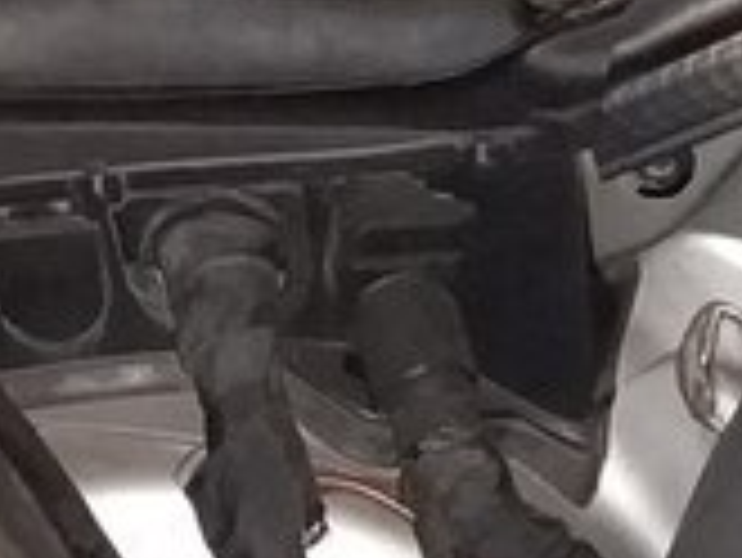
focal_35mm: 124
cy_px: 844
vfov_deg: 11.5
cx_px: 823
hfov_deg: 15.4
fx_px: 2660
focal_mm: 3.3
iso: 160
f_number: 2.2
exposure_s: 1/33
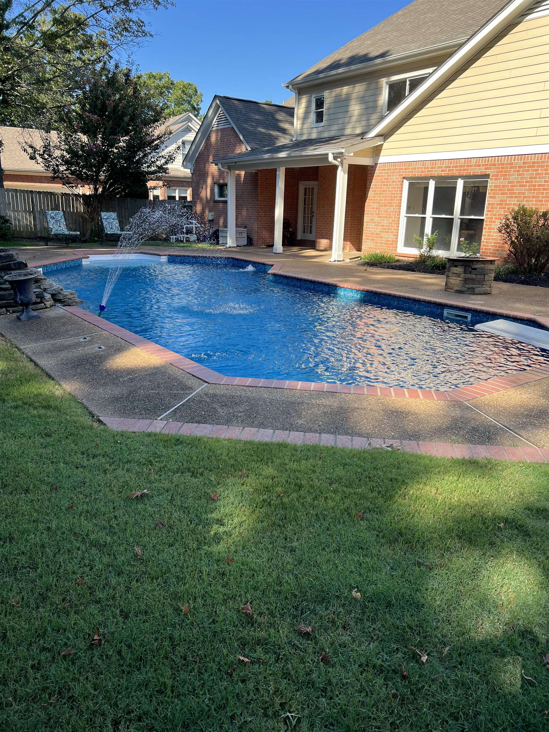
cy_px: 366
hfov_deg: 53.1
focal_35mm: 26
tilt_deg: -14.9
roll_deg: -0.8
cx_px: 274
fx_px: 550
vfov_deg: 67.3
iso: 50
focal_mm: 5.7
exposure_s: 1/957
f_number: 1.5
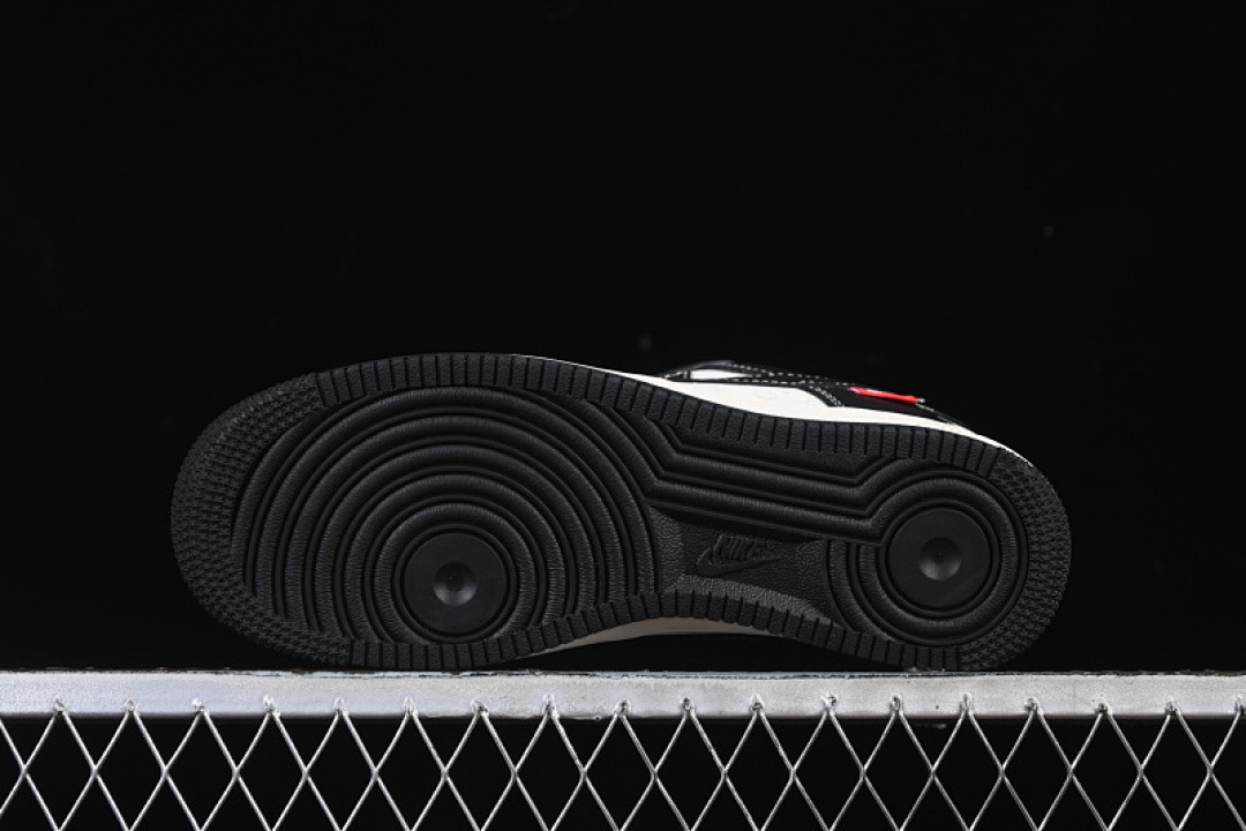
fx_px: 2596
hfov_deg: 27.0
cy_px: 416
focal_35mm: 75
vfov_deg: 18.2
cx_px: 623
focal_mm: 50
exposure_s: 1/60
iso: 160
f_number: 6.3
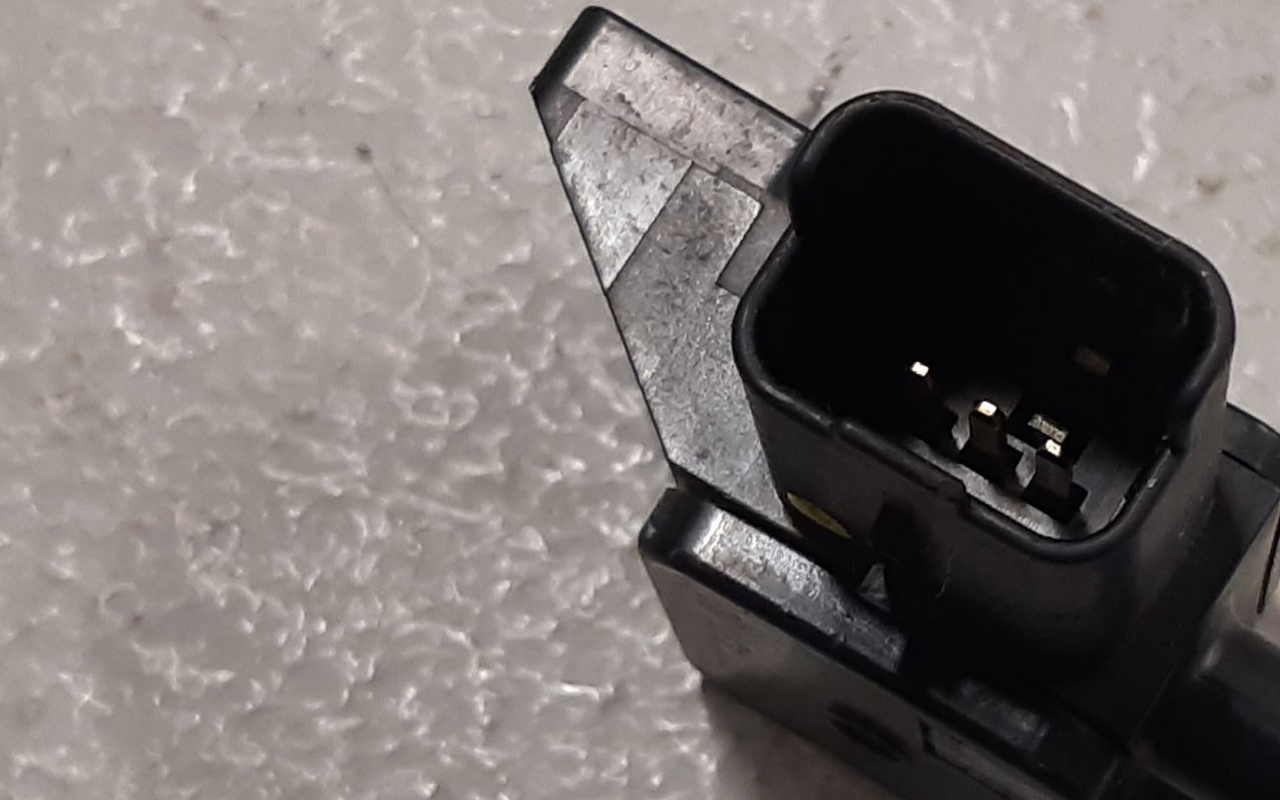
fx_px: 1535
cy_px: 494
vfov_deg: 29.1
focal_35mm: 44
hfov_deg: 43.6
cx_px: 978
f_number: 1.7
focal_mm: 3.93
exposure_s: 1/50
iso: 100
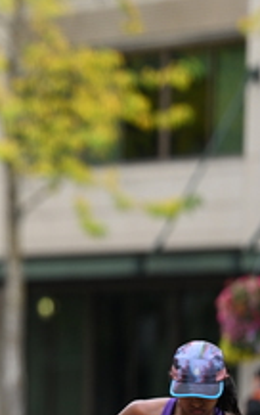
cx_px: -64
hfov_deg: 2.7
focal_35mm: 491
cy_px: 239
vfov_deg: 4.3
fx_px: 5556
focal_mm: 190
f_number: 2.8
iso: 640
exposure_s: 1/2000
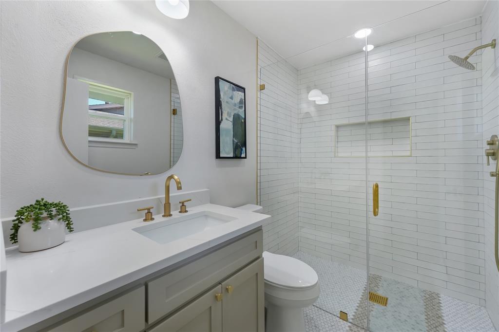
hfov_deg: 104.3
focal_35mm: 14
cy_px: 166
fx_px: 194
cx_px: 250
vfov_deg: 81.2
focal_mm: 14
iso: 500
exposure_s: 1/15
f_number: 9
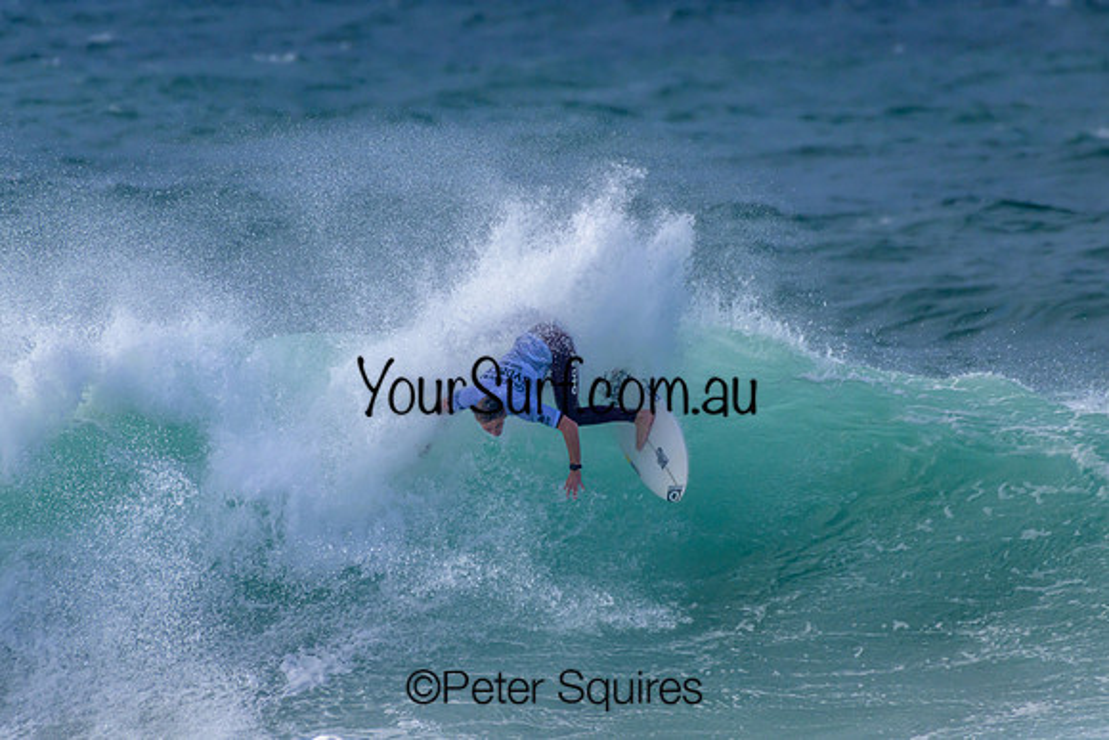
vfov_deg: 1.4
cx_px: 554
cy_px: 370
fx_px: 30811
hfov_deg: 2.1
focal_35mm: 1000
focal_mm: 1000
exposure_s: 1/2500
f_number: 11
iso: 1000
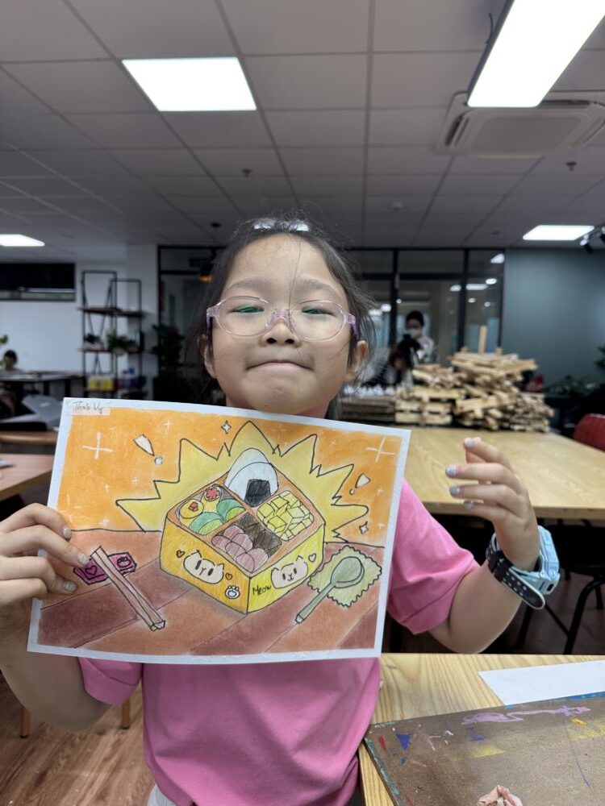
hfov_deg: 56.8
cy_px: 403
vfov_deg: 71.6
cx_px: 302
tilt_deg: -3.1
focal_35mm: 24
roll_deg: -2.0
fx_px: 559
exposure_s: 1/128
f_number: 1.78
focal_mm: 6.86
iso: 64
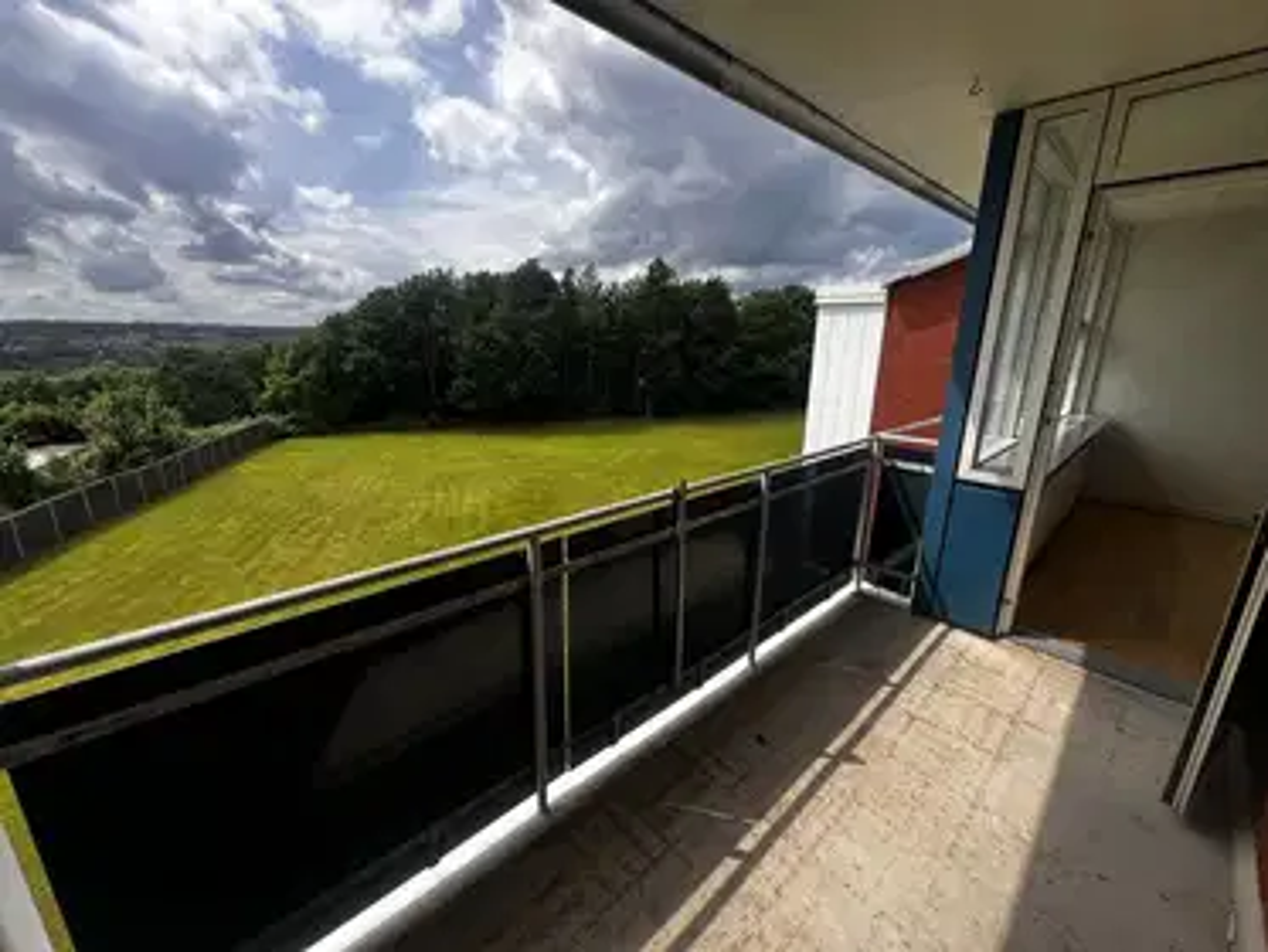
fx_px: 476
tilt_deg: -14.4
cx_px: 634
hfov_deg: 106.2
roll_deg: -1.4
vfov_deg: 89.9
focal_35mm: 13
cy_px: 476
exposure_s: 1/630
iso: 32
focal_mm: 1.57
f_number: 1.8
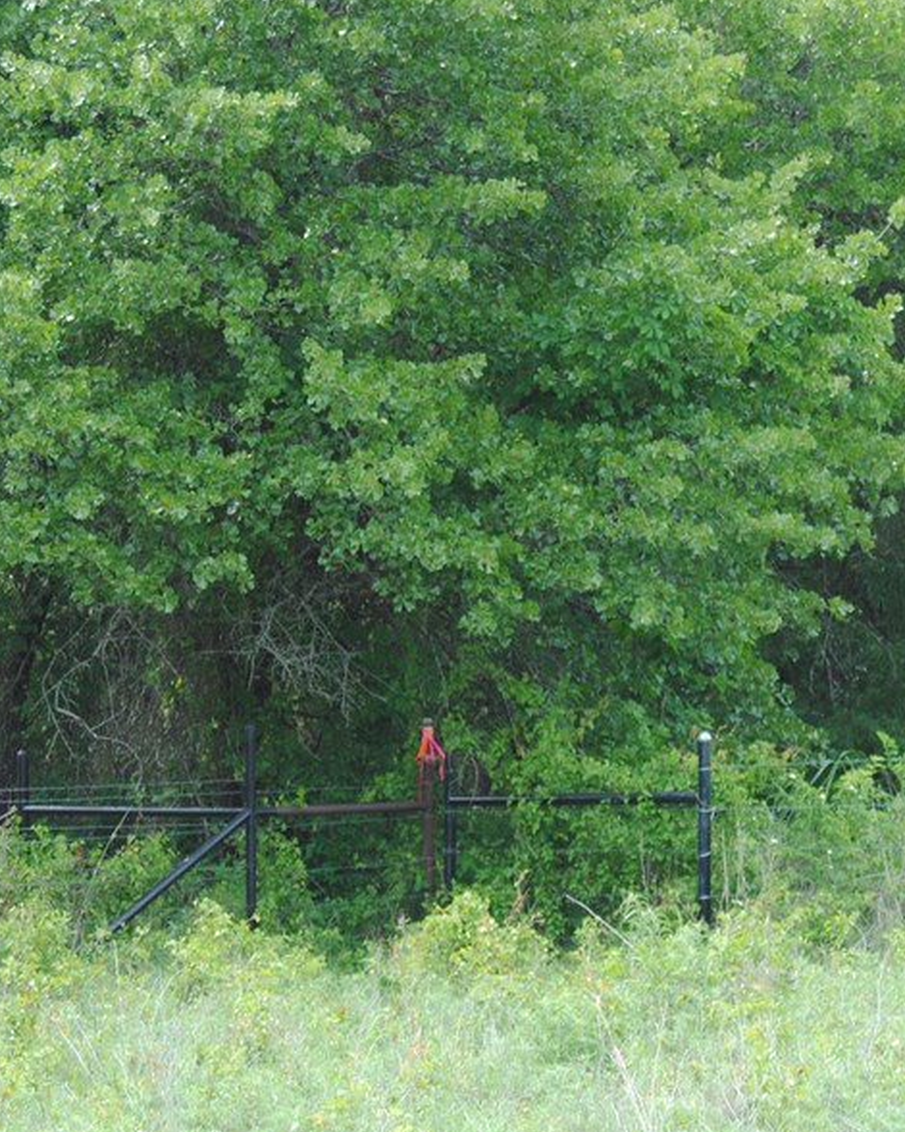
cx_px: 534
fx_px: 3651
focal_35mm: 109
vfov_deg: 17.6
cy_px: 564
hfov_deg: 14.1
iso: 110
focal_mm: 42
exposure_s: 1/125
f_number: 5.6
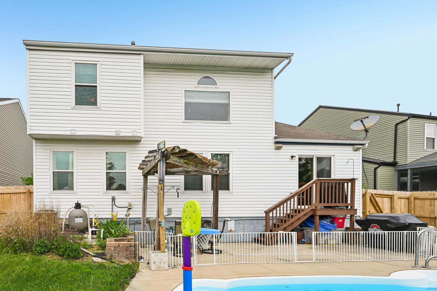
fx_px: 225
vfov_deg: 65.9
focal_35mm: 18
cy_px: 146
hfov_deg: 88.4
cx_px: 218
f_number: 4
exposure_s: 1/3000
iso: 400
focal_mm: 18.5
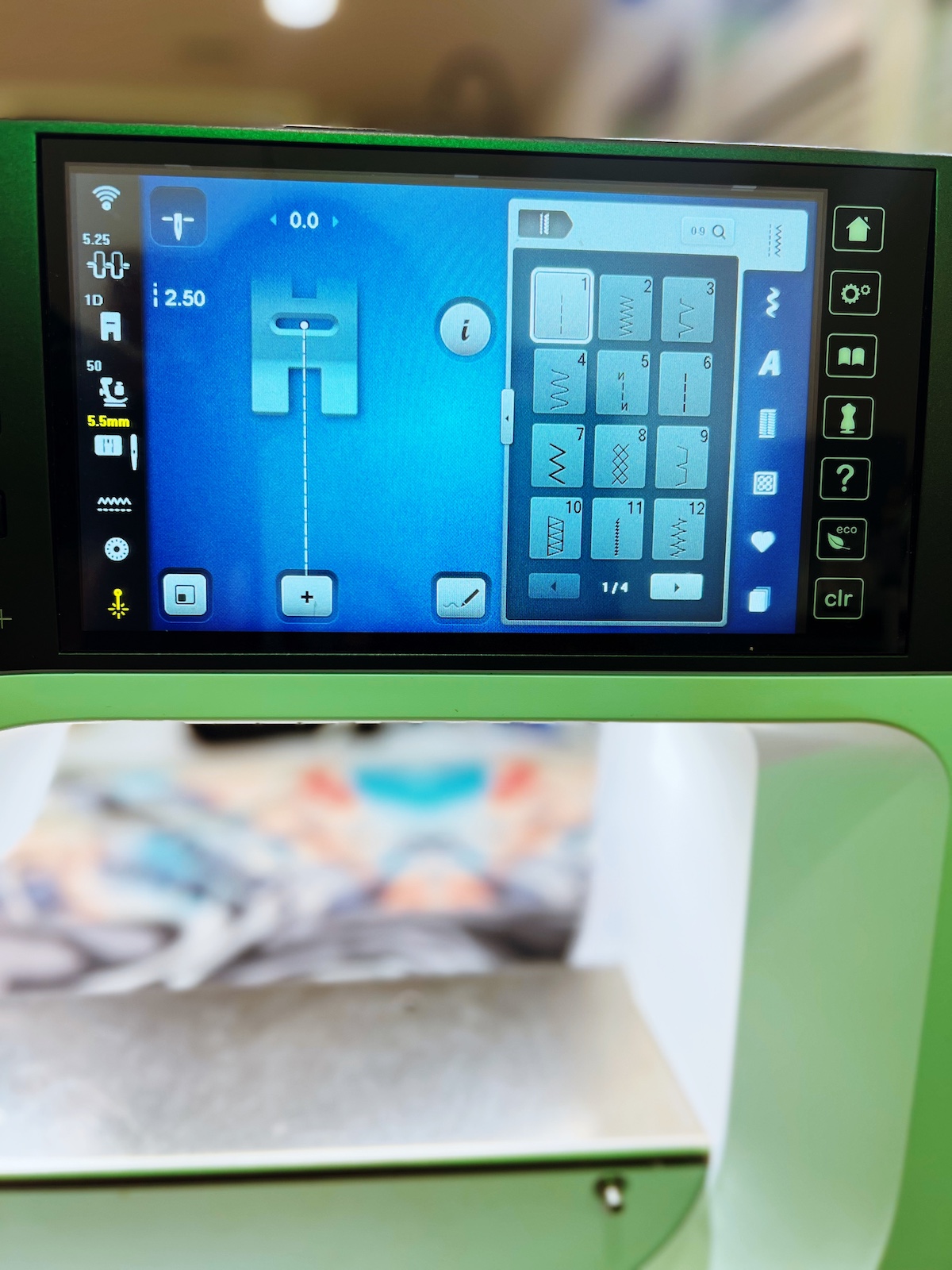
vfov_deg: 67.3
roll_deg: -1.0
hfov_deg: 53.1
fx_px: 953
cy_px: 635
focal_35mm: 26
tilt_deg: -13.4
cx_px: 476
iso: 80
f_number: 1.5
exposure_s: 1/120
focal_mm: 5.7
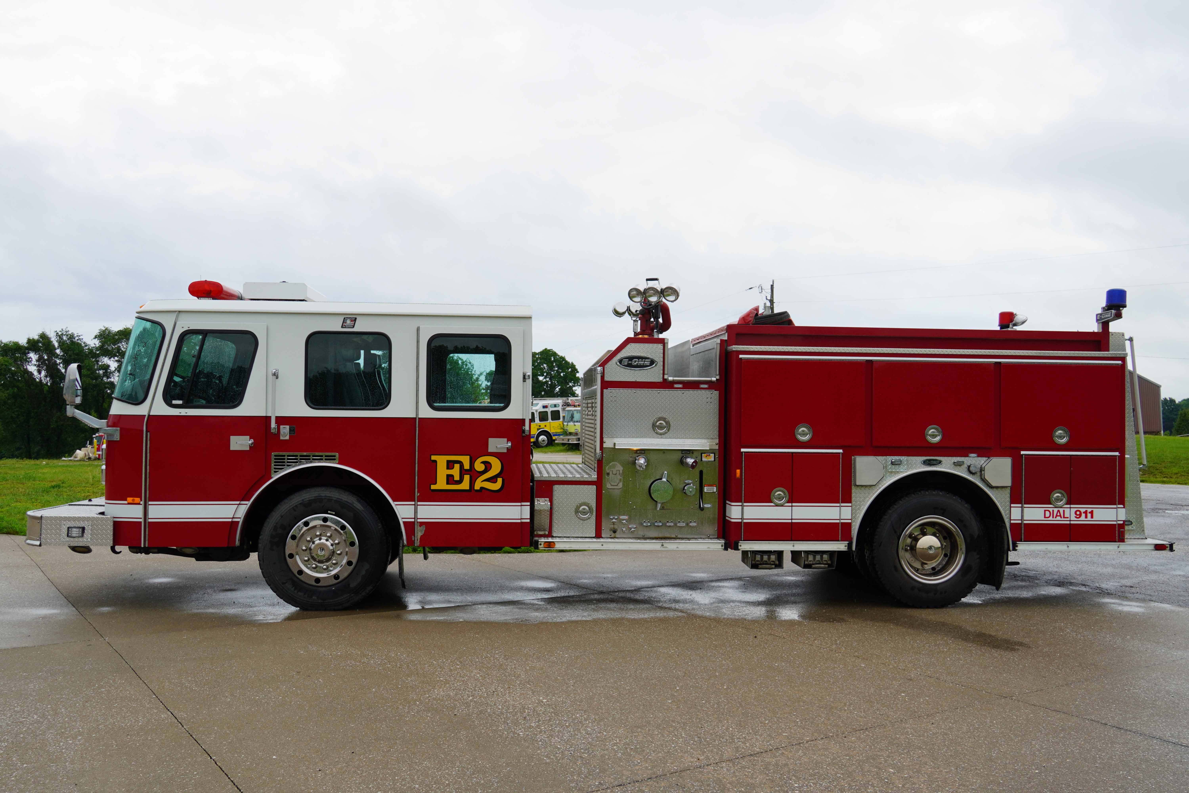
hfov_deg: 59.5
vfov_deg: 41.7
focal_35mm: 32
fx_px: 1040
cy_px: 396
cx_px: 594
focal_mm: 21
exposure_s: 1/125
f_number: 8
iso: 100
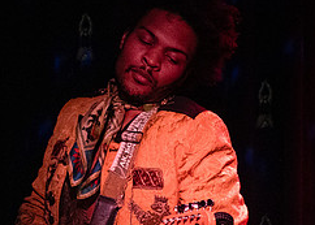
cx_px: 15
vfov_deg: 12.1
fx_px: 1065
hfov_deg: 16.5
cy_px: 124
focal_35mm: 119
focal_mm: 38
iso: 12800
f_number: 4
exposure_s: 1/400
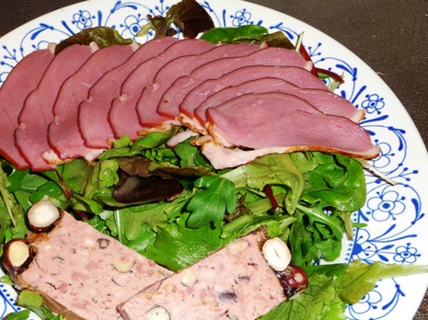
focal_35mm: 62
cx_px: 166
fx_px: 766
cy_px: 209
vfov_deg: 23.5
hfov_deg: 31.1
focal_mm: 7.6
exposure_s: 1/30
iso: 100
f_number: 4.1
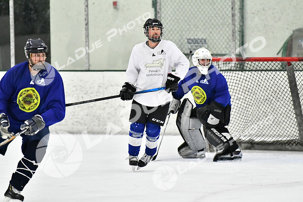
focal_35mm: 300
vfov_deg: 4.6
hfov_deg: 6.9
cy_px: 101
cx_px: 152
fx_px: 2525
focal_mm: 200
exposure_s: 1/1600
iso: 6400
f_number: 2.8
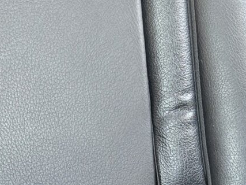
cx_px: 178
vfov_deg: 10.7
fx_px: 980
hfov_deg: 14.3
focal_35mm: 138
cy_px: 183
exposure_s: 1/120
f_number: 1.8
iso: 800
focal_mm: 5.4
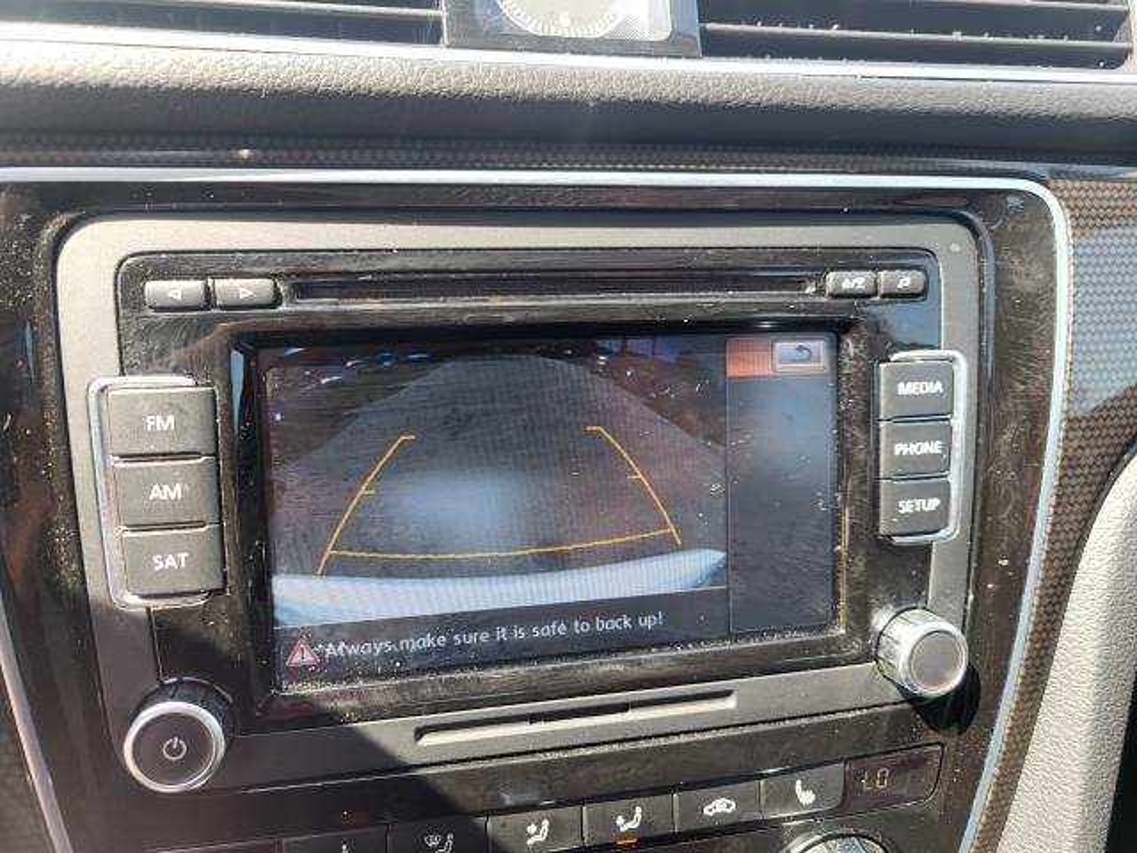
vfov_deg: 53.1
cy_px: 426
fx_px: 854
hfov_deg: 67.3
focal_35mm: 26
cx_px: 568
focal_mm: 5.4
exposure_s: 1/139
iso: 40
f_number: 1.8
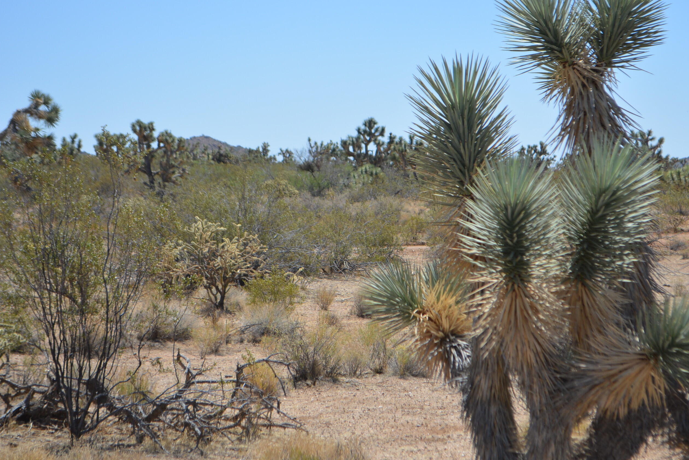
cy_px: 222
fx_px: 1869
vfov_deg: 14.0
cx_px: 395
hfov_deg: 20.9
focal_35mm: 98
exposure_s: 1/1600
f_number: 7.1
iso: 400
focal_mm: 55
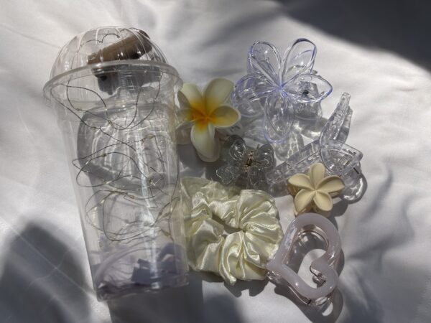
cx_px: 216
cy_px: 162
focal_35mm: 52
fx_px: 647
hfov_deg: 36.8
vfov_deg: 28.0
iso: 32
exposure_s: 1/1499
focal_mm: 5.96
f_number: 1.6
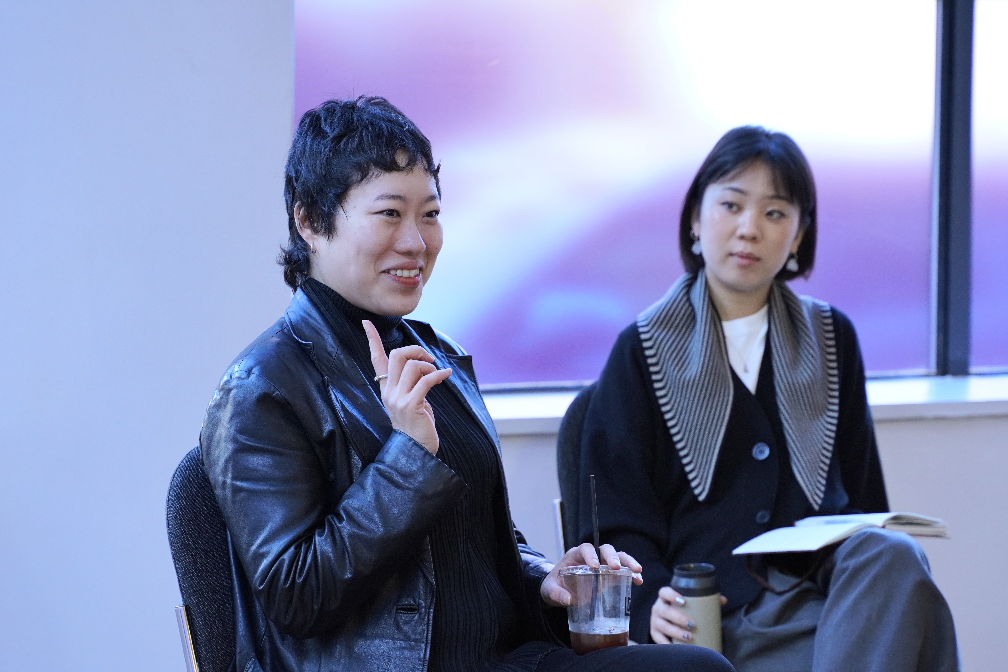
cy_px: 336
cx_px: 504
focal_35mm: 112
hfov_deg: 18.2
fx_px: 3150
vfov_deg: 12.2
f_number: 4
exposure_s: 1/160
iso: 1250
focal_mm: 75
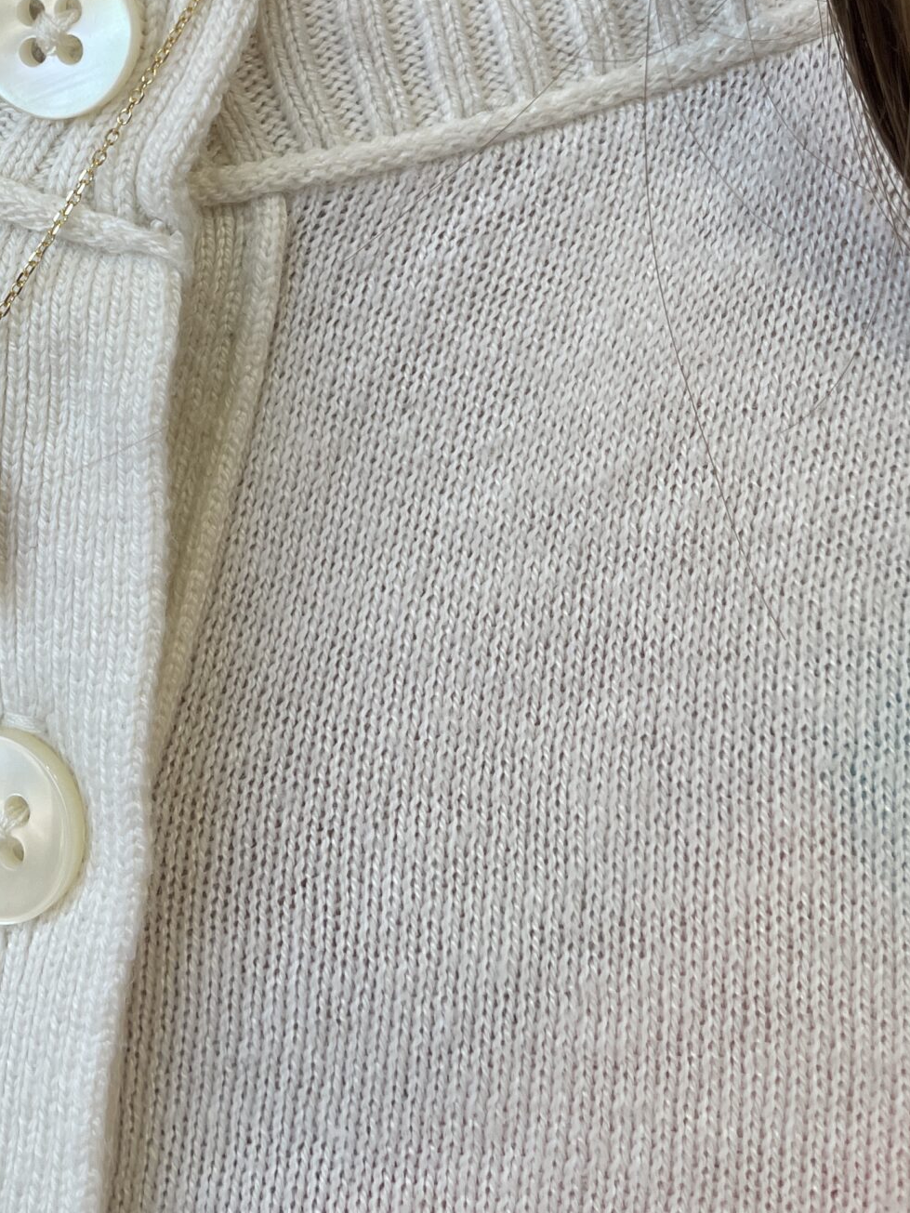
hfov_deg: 27.2
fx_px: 1787
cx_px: 29
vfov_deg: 35.4
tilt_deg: -17.9
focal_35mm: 51
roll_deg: +3.2
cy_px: 127
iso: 32
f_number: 1.6
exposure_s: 1/120
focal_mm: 4.2
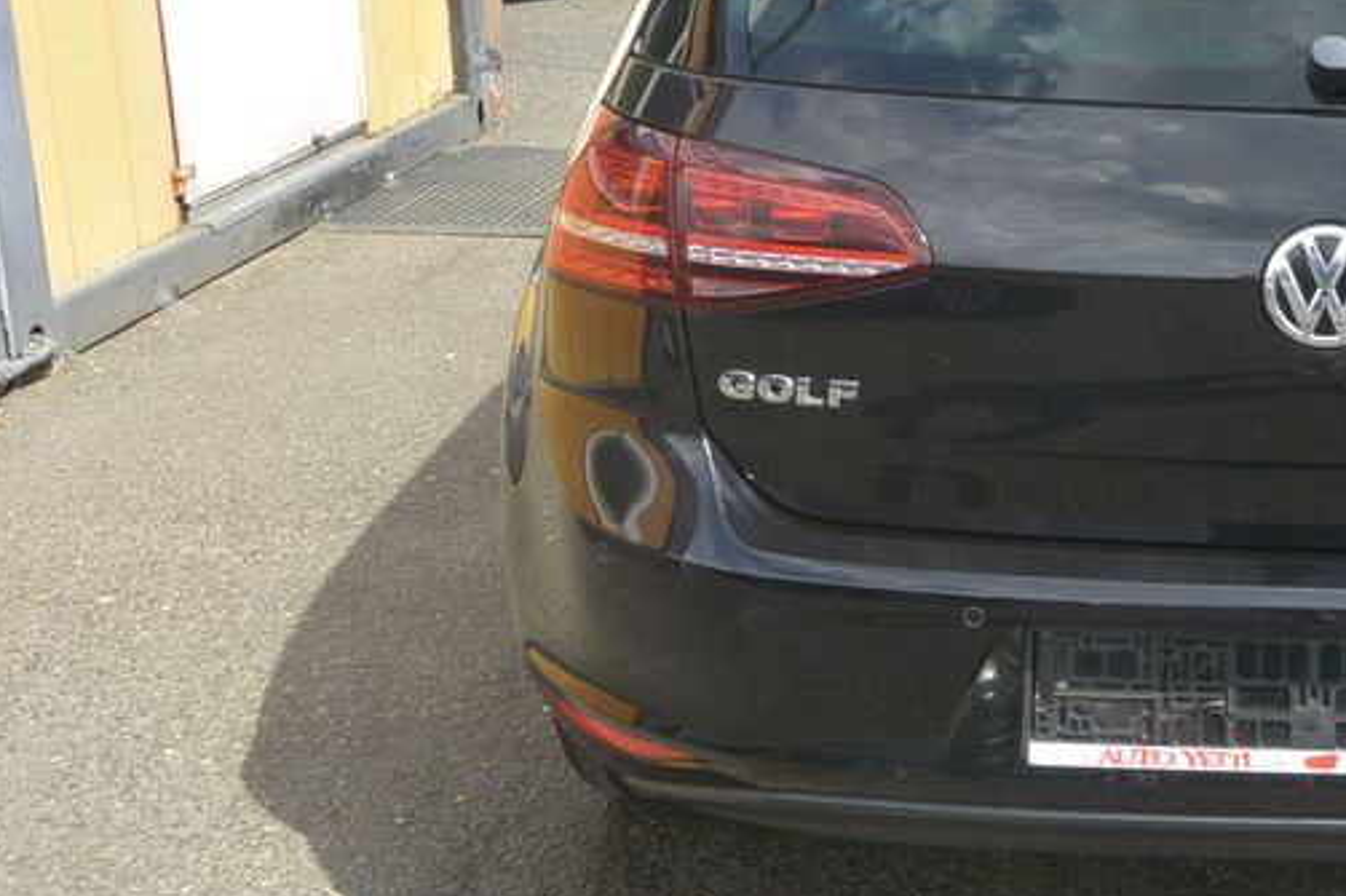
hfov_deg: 33.5
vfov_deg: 24.5
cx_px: 1314
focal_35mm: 55
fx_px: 2056
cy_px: 346
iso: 160
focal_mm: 10
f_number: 4.5
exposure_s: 1/640
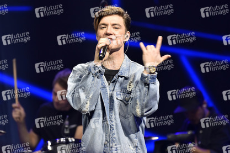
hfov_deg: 5.0
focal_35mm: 411
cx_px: 112
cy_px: 80
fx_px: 2623
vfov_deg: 3.3
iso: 1250
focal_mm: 380
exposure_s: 1/160
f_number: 5.6
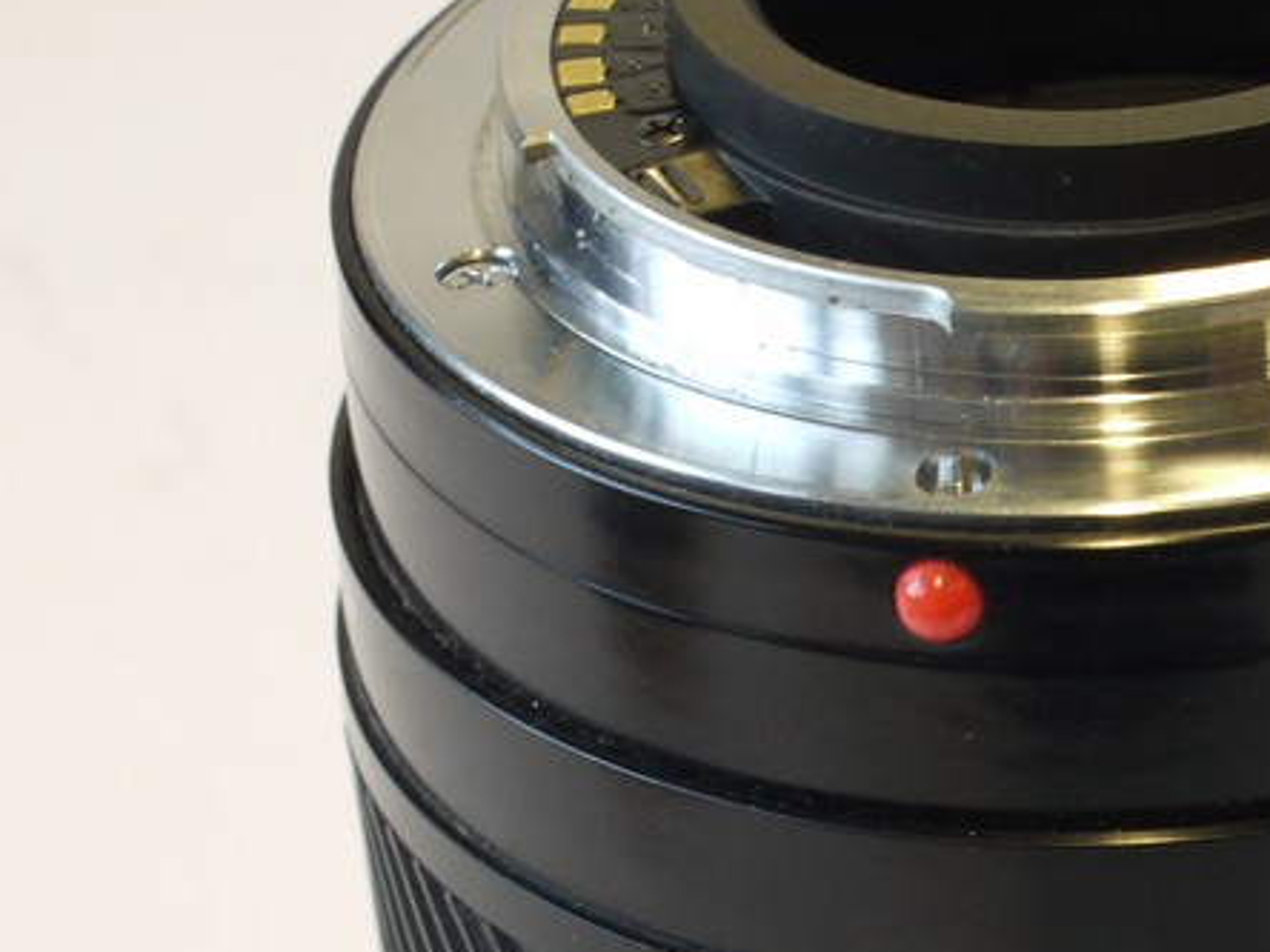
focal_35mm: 162
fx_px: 5943
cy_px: 932
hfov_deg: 12.1
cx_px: 1236
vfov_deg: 9.1
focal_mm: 30
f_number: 8
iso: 400
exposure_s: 1/25
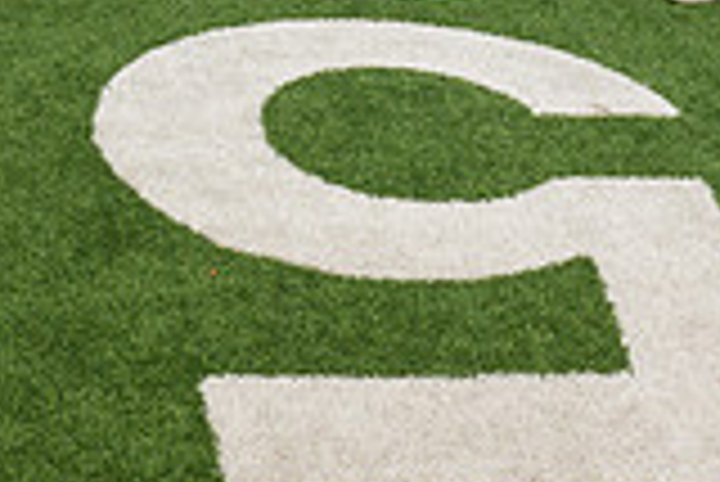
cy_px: -327
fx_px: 1742
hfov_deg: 22.5
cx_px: 4
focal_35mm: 87
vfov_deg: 14.3
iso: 160
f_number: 8
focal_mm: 24
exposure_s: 1/200
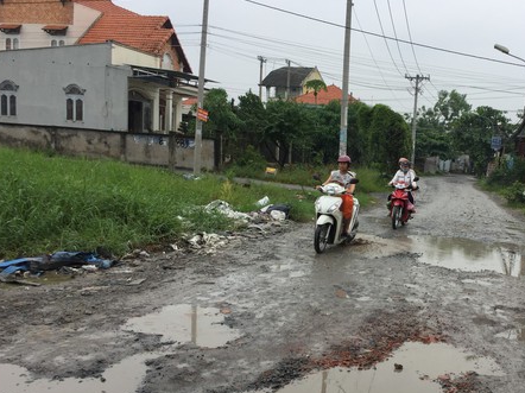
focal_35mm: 42
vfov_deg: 34.1
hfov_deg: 43.9
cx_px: 369
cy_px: 256
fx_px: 637
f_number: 2.2
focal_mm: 4.15
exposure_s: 1/1041
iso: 32
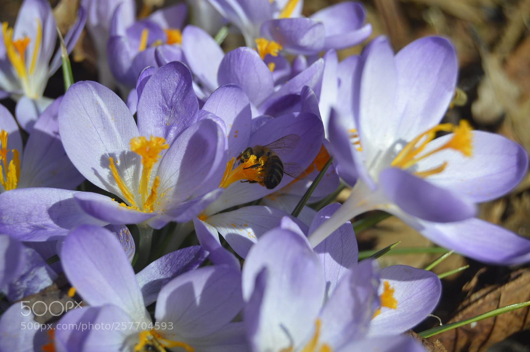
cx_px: 265
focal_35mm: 82
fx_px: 1214
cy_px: 176
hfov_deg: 24.6
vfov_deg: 16.5
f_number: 8
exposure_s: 1/250
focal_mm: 55
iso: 100
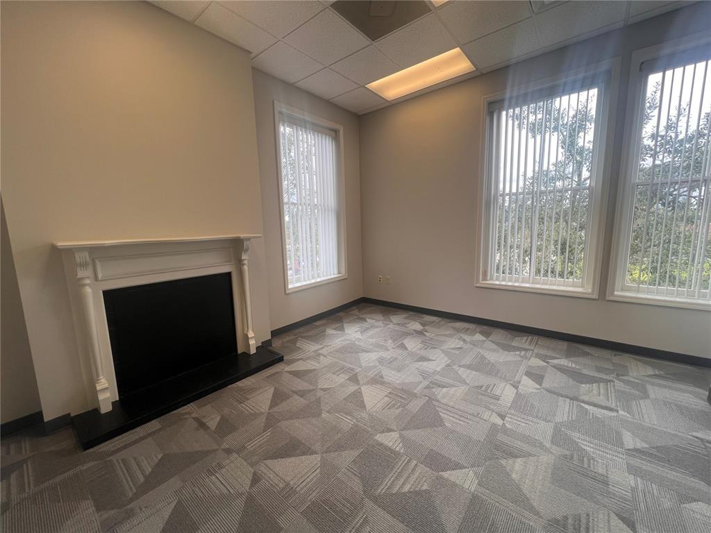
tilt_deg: -7.5
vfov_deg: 89.9
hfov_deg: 106.2
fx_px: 267
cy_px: 266
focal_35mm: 13
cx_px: 356
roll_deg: +0.7
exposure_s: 1/120
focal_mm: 1.57
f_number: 1.8
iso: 40
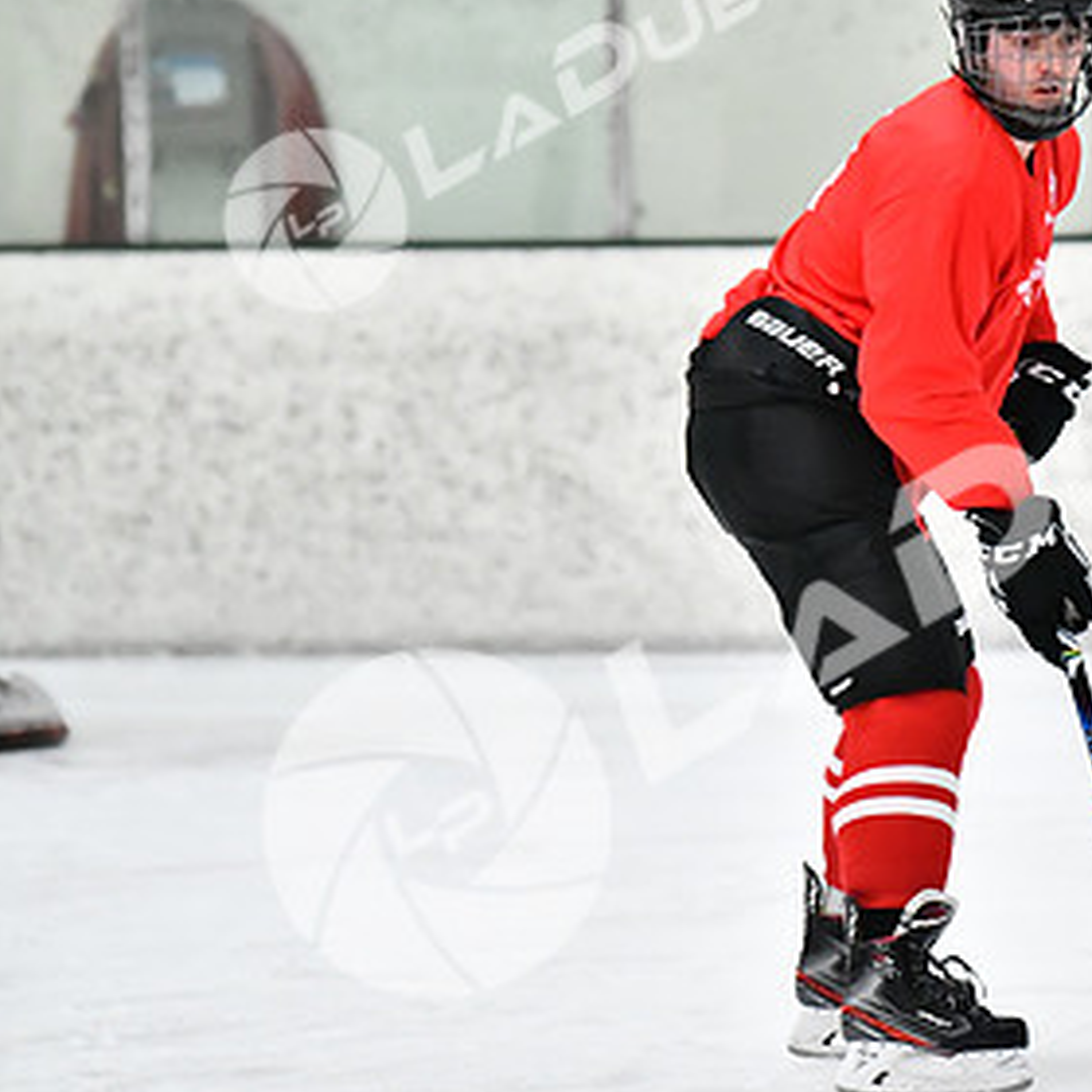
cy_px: 423
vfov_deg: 5.3
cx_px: 1127
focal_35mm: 330
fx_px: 11774
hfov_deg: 5.3
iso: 5000
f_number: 2.8
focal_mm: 125
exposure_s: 1/1250
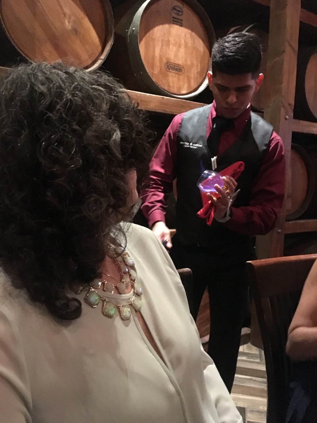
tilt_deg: -5.9
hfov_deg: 48.2
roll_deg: -1.7
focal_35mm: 29
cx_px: 158
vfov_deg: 61.6
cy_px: 212
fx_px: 354
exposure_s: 1/15
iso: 1250
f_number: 2.2
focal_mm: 4.15
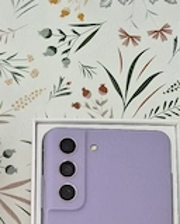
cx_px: 18
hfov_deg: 26.3
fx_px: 373
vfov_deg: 28.7
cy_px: 276
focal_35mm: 56
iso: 500
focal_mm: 5.4
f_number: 1.8
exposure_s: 1/100
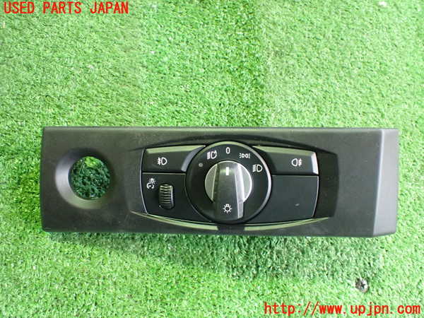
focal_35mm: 30
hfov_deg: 60.0
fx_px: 367
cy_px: 159
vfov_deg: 46.8
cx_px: 212
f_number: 2.3
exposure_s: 1/30
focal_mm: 5.4
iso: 1250
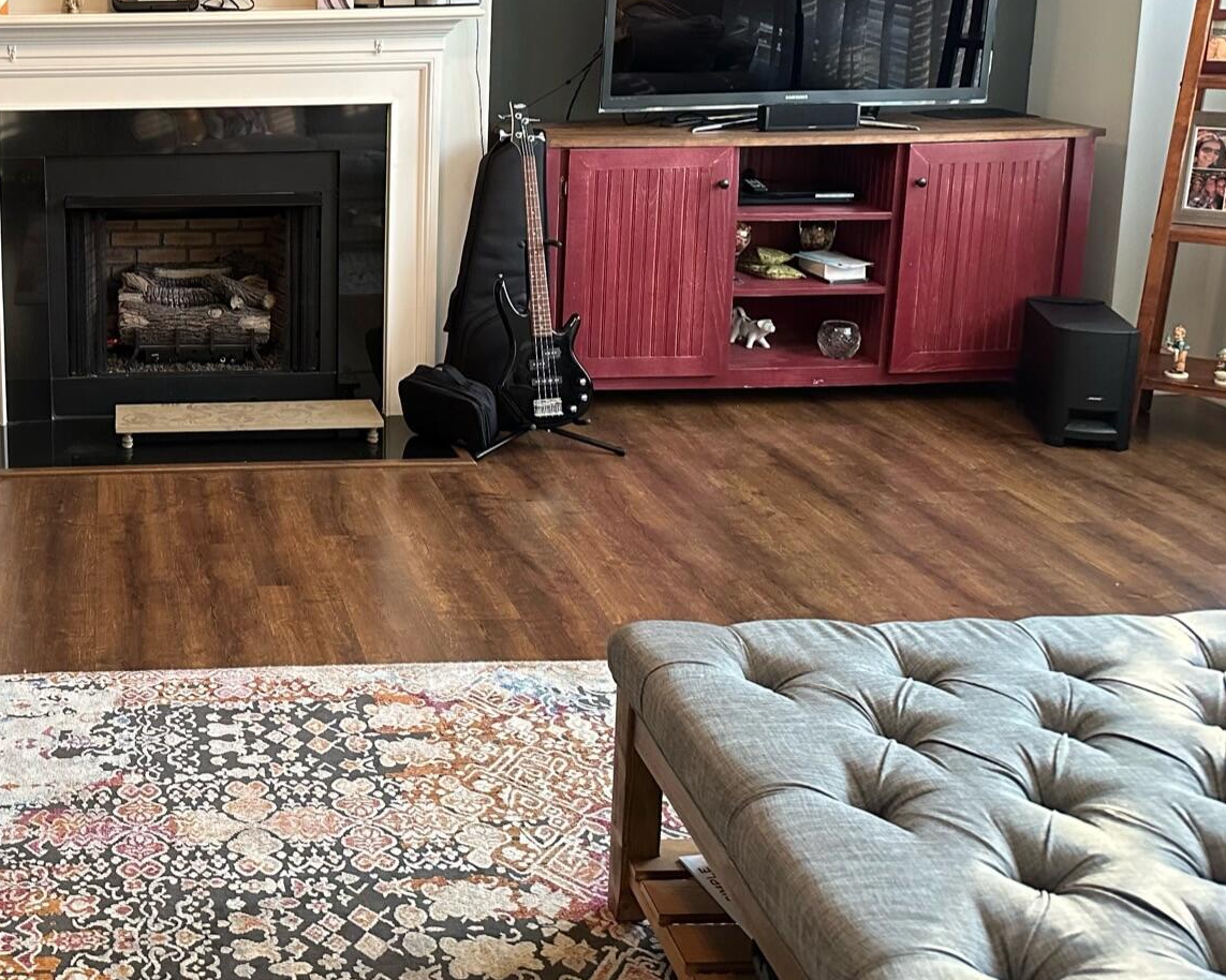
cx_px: 159
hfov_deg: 41.0
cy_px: 259
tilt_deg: -11.3
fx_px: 1524
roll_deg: +0.9
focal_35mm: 42
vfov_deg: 35.0
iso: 500
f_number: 1.78
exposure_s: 1/60
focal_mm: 6.86
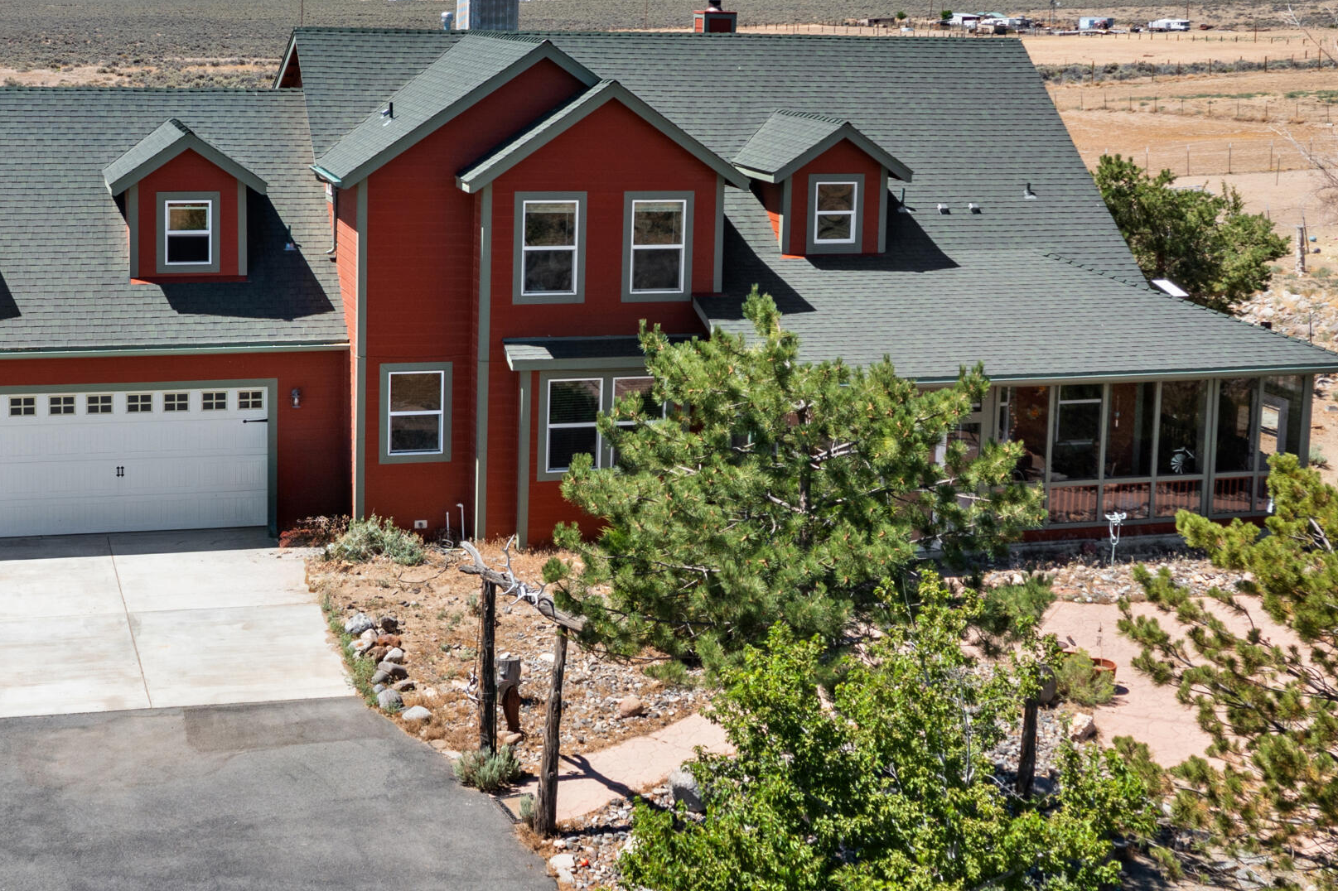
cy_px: 234
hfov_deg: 38.0
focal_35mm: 52
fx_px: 1932
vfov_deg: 25.7
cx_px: 512
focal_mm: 10.26
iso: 100
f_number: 5
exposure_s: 1/320
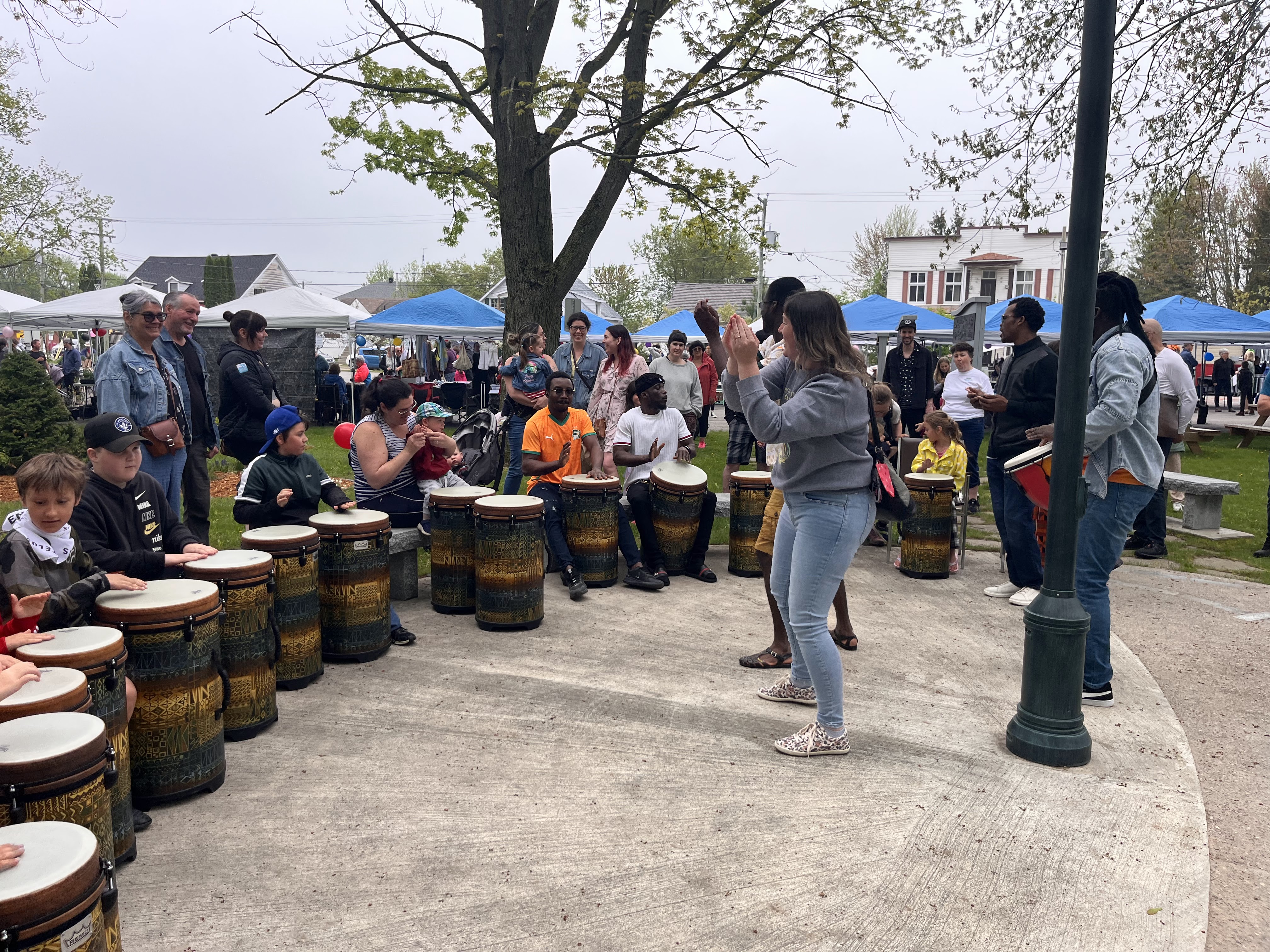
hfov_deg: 67.3
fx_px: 954
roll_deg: -0.9
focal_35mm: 26
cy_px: 476
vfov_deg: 53.1
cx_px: 635
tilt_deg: -6.4
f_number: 1.6
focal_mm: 5.1
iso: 50
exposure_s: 1/1028
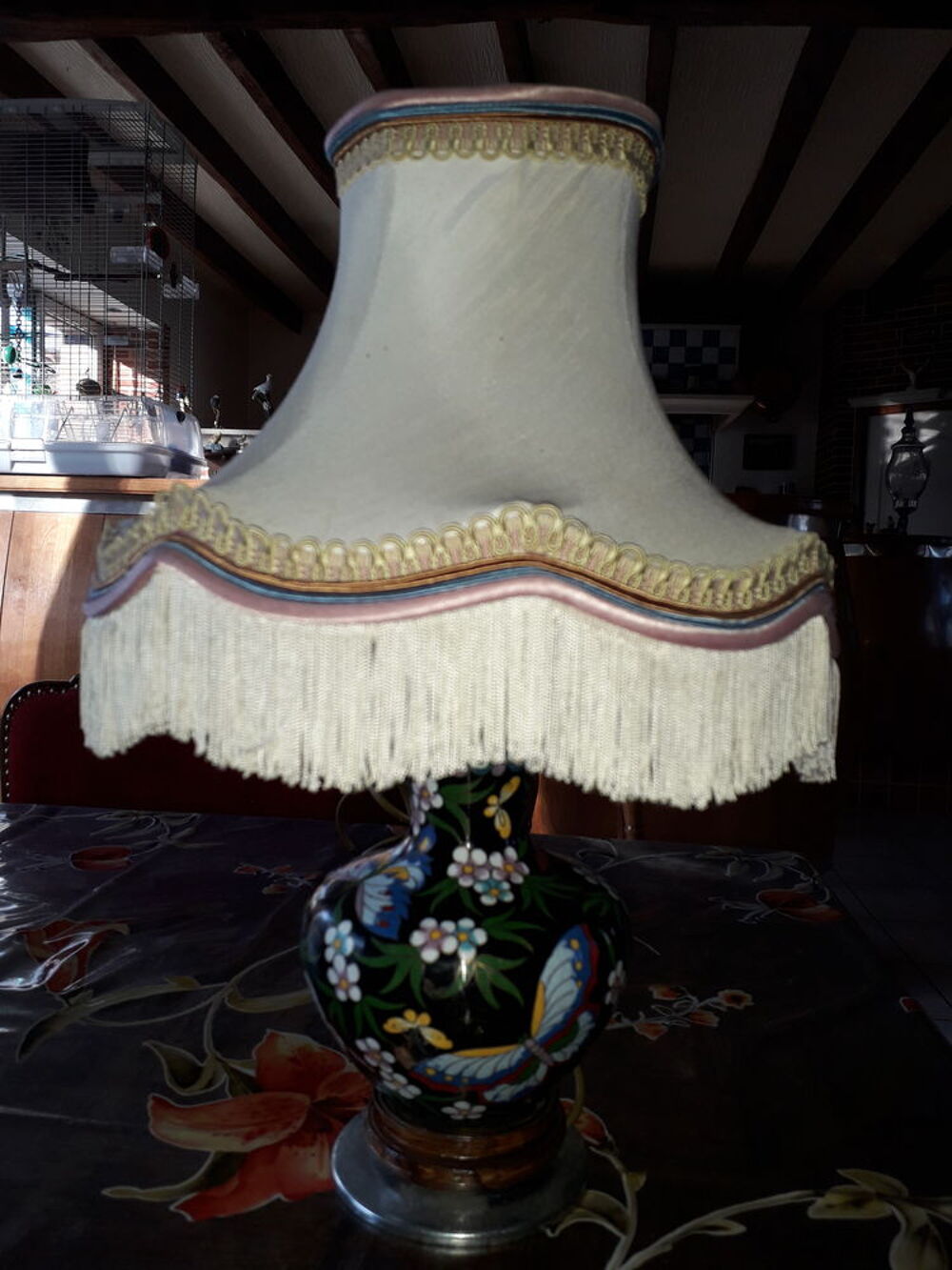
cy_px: 635
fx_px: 990
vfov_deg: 65.3
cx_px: 476
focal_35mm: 27
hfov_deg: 51.4
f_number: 1.9
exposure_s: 1/132
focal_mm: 3.6
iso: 40
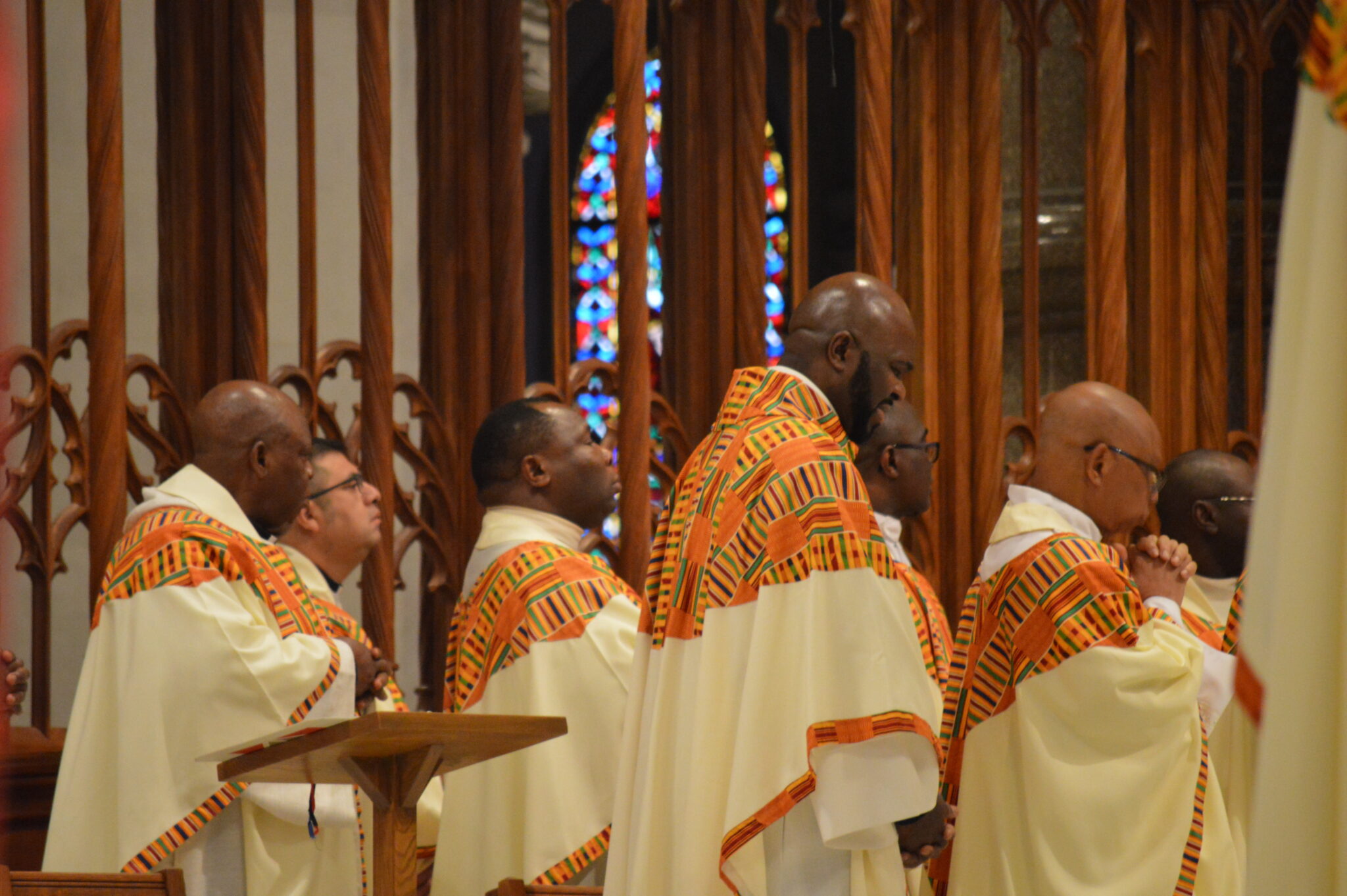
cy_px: 448
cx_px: 674
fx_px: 11216
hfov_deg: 6.9
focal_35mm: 300
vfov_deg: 4.6
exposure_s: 1/25
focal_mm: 200
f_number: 5.6
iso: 3200
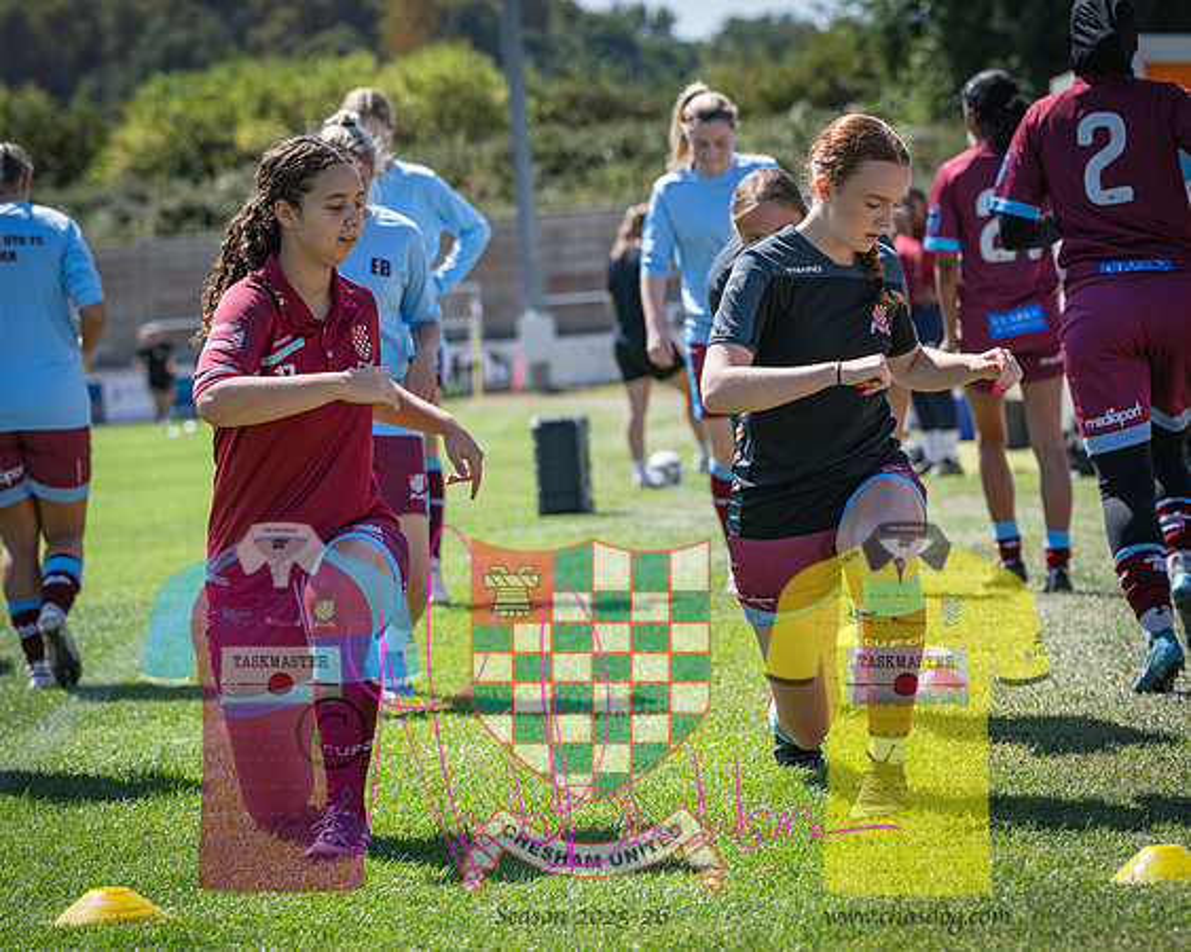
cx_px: 586
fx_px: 4804
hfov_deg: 14.1
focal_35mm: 136
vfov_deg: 11.3
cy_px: 498
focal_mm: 98
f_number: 4
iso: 200
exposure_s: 1/1250
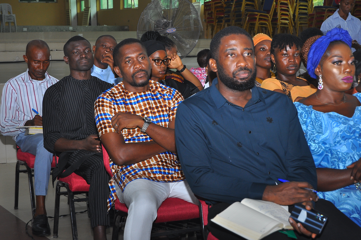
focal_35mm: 82
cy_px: 120
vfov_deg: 16.5
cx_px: 180
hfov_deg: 24.6
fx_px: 826
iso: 400
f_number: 5.6
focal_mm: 55
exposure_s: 1/160
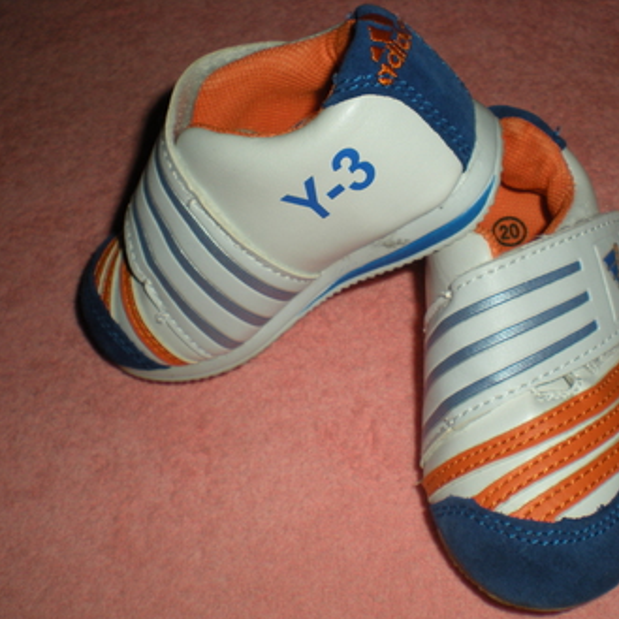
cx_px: 373
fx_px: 931
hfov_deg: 36.6
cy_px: 314
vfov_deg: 36.8
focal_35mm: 46
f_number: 4.6
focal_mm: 6.3
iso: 64
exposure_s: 1/60
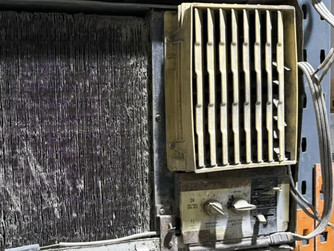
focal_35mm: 40
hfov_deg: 45.0
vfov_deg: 35.8
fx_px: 386
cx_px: 79
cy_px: 154
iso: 320
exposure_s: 1/50
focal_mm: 6.76
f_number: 1.78
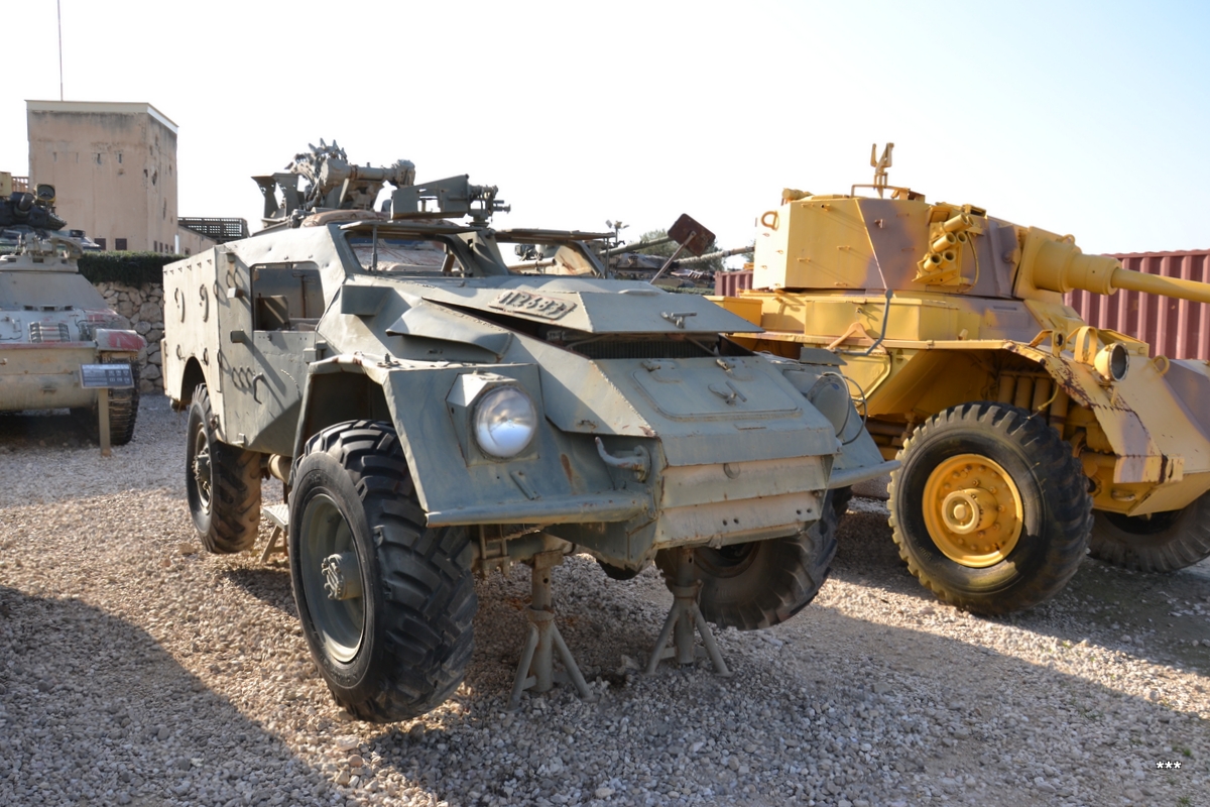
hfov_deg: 67.4
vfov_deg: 47.9
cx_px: 605
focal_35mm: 27
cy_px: 404
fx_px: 907
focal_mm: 18
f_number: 8
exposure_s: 1/200
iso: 200
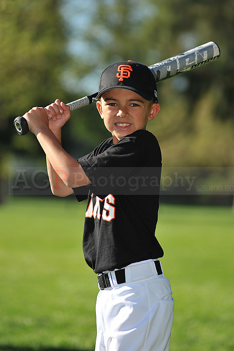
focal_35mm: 180
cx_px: 117
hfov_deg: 7.6
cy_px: 176
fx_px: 1757
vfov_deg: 11.4
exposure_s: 1/1250
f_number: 4.5
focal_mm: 180
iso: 200
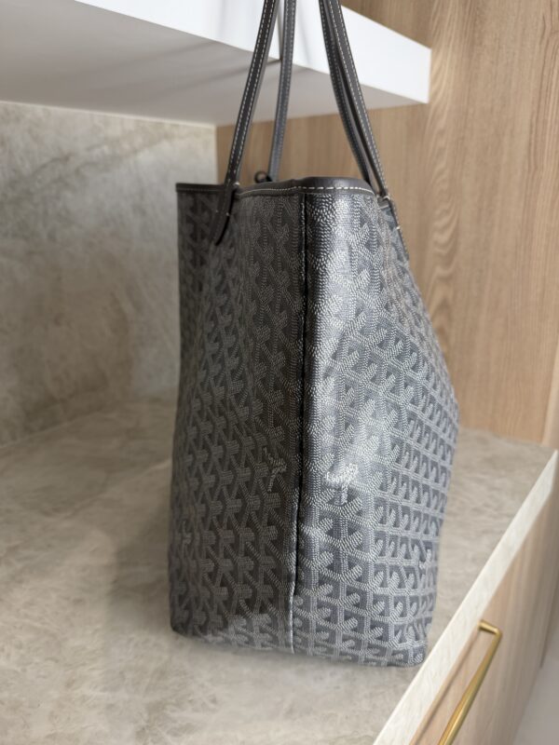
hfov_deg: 56.8
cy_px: 372
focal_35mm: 24
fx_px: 517
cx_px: 280
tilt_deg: -18.8
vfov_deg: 71.6
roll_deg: +0.9
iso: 100
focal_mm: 6.76
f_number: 1.78
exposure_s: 1/120
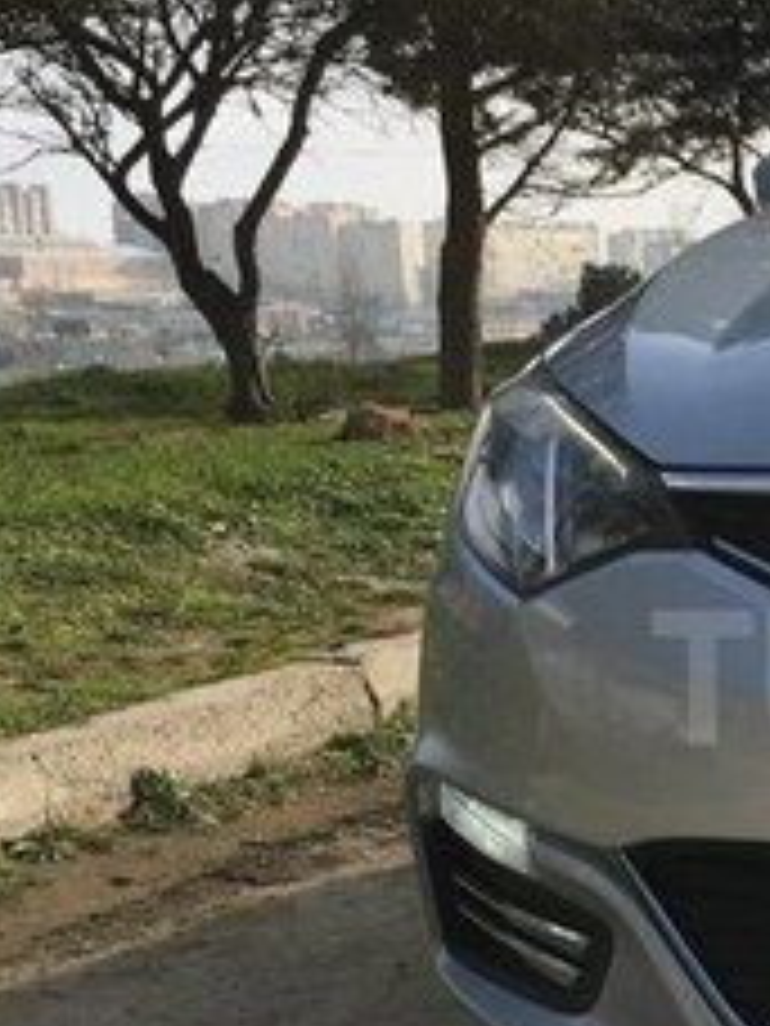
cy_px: 677
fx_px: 2491
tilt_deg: -9.1
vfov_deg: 23.2
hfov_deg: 16.2
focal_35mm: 84
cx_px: 1112
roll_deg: +2.0
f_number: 2.2
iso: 25
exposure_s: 1/1261
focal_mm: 4.15
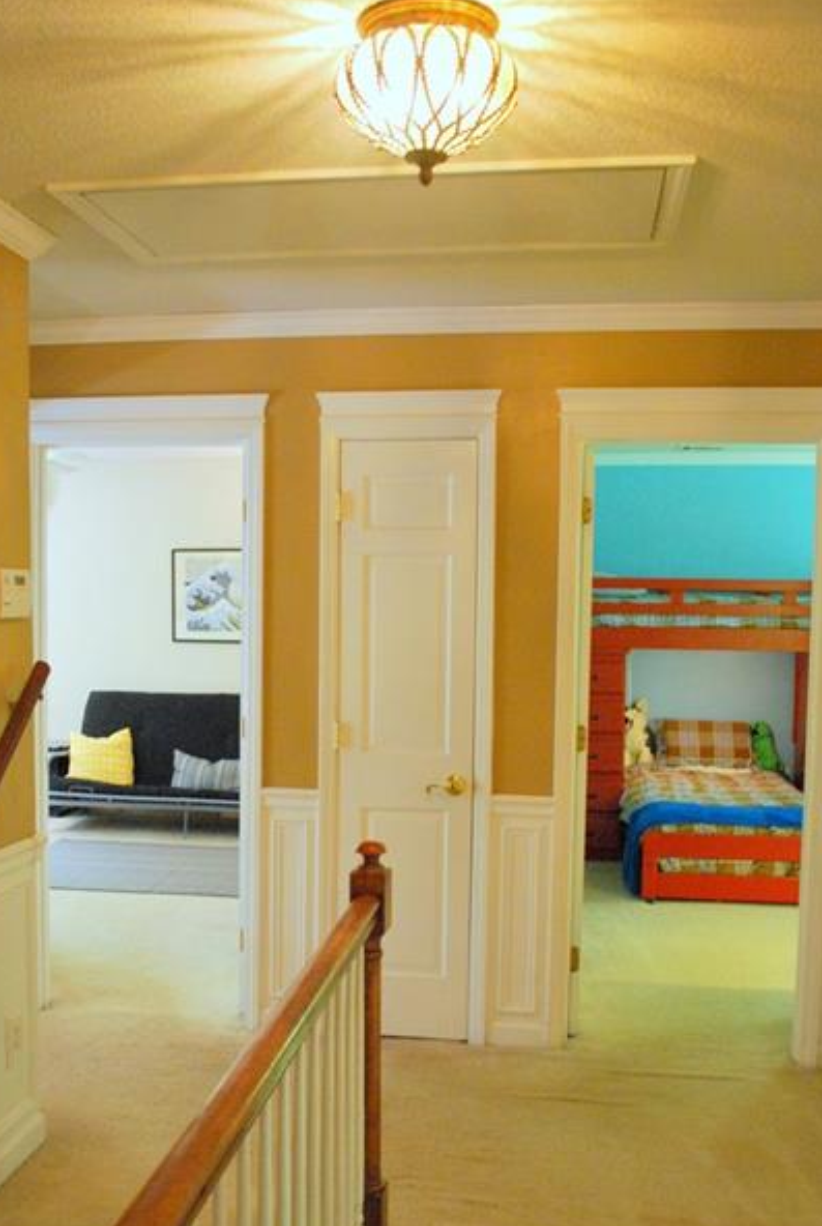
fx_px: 1194
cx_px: 337
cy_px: 688
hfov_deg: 37.9
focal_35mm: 35
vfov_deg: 54.2
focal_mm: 18
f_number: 3.5
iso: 1250
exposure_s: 1/30
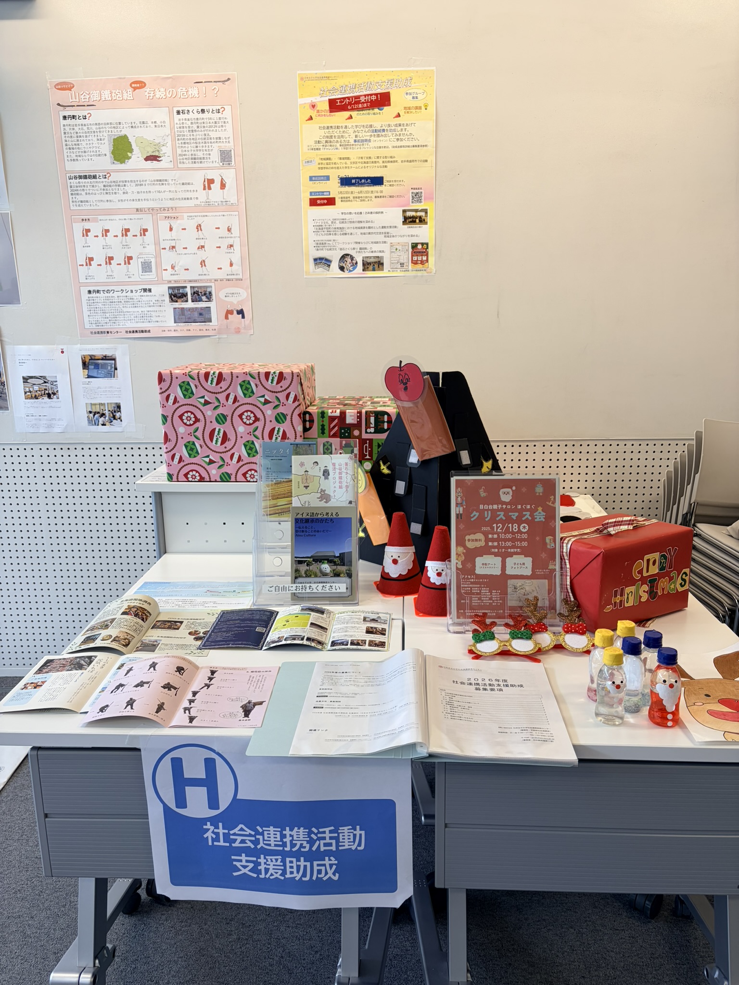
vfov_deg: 67.3
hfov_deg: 53.1
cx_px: 370
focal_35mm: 26
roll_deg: +0.7
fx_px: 740
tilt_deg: -12.6
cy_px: 492
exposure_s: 1/176
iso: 40
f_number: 1.6
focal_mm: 5.96
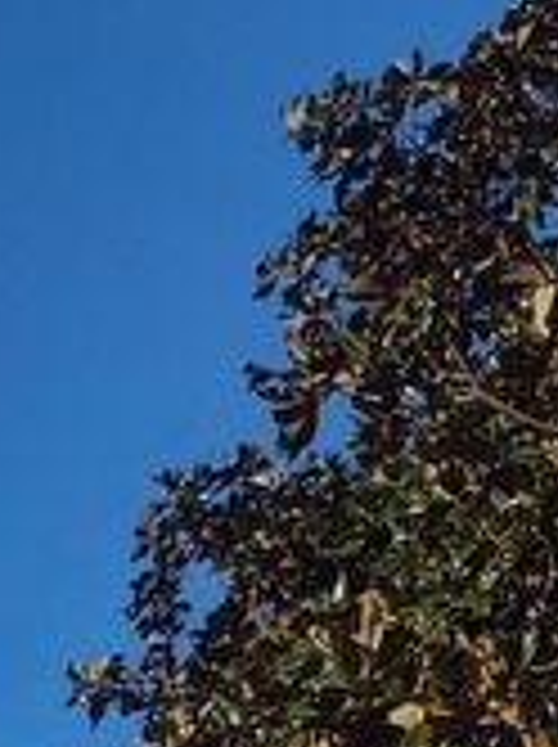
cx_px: -594
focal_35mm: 111
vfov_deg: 14.3
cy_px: 1570
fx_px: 2392
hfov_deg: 11.8
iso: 100
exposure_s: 1/1882
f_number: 1.8
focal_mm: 5.56
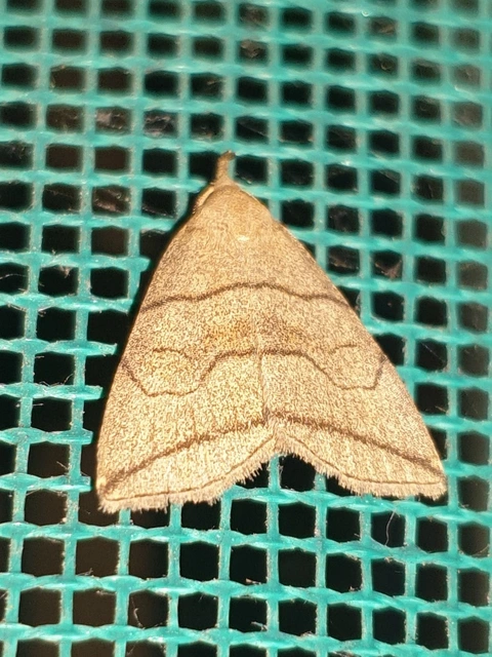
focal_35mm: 26
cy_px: 328
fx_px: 493
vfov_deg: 67.3
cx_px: 246
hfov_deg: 53.1
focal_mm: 4.3
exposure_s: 1/432
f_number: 1.5
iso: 50
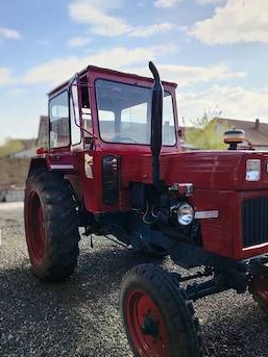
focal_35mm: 28
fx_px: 289
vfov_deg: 63.3
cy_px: 199
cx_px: 151
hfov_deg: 49.6
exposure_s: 1/319
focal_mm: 5.25
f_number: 4
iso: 100
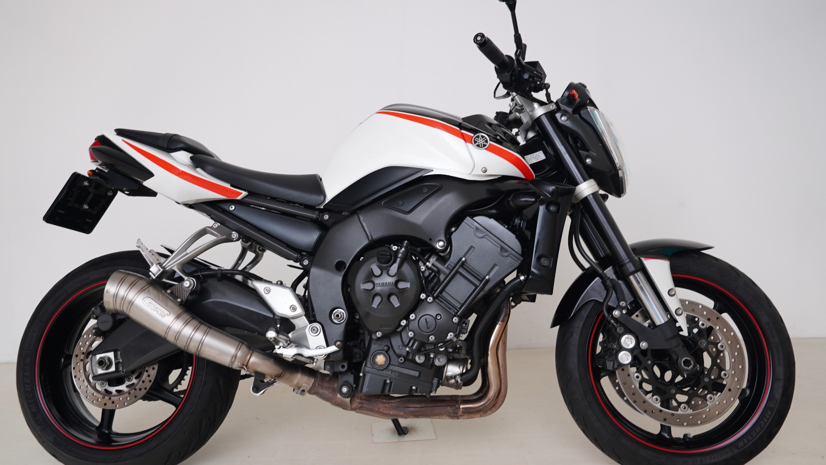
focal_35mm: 29
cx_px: 406
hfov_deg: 66.1
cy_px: 216
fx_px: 635
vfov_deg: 40.2
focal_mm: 18
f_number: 3.5
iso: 200
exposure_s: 1/2
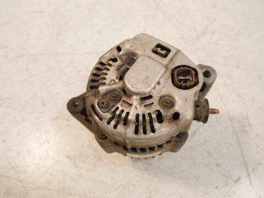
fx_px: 214
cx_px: 132
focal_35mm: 28
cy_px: 99
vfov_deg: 49.7
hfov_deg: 63.4
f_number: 3.5
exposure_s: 1/60
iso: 500
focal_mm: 14
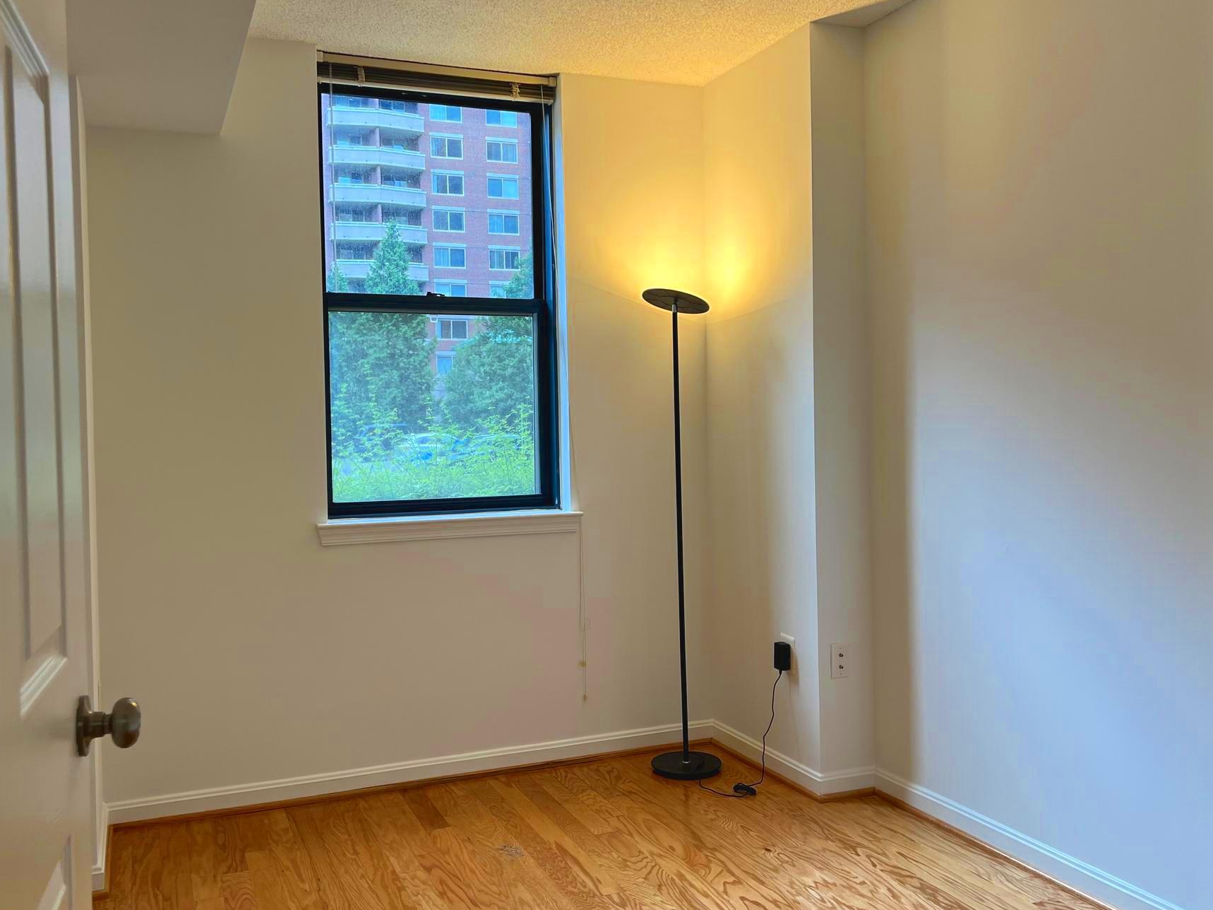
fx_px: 1086
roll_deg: +1.3
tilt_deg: -1.0
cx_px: 566
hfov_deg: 58.3
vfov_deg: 45.4
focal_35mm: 31
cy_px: 427
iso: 40
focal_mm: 5.7
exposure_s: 1/120
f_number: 1.5
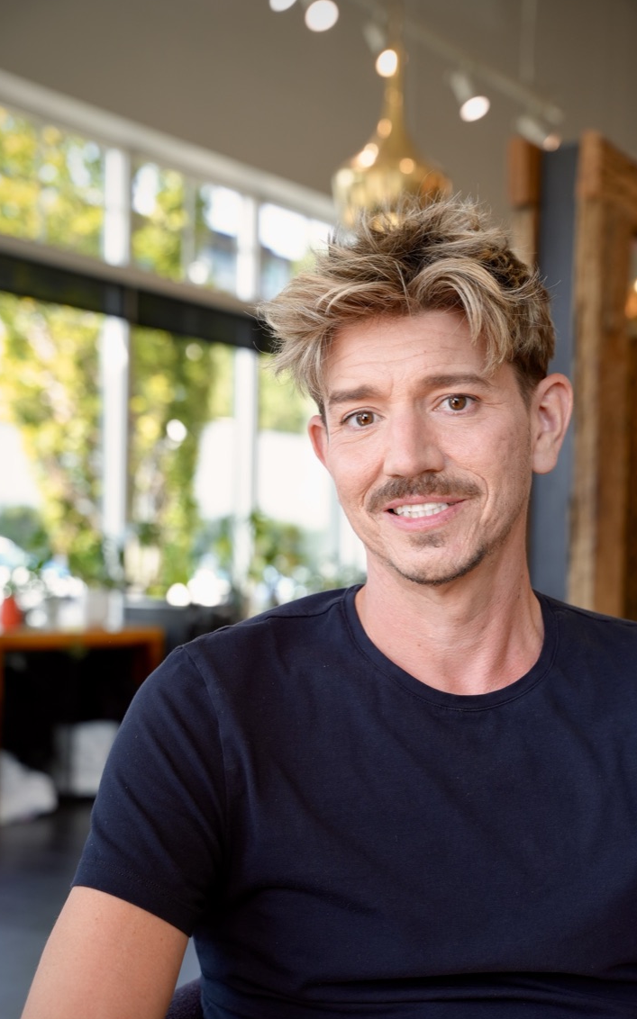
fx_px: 1629
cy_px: 606
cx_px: 408
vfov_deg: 34.7
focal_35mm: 59
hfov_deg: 22.1
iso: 320
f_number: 4
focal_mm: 46.5
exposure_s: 1/160
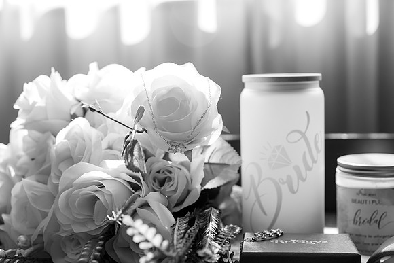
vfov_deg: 19.5
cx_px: 197
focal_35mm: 70
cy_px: 132
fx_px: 766
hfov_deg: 28.8
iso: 2000
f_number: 4.5
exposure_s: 1/320
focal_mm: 70
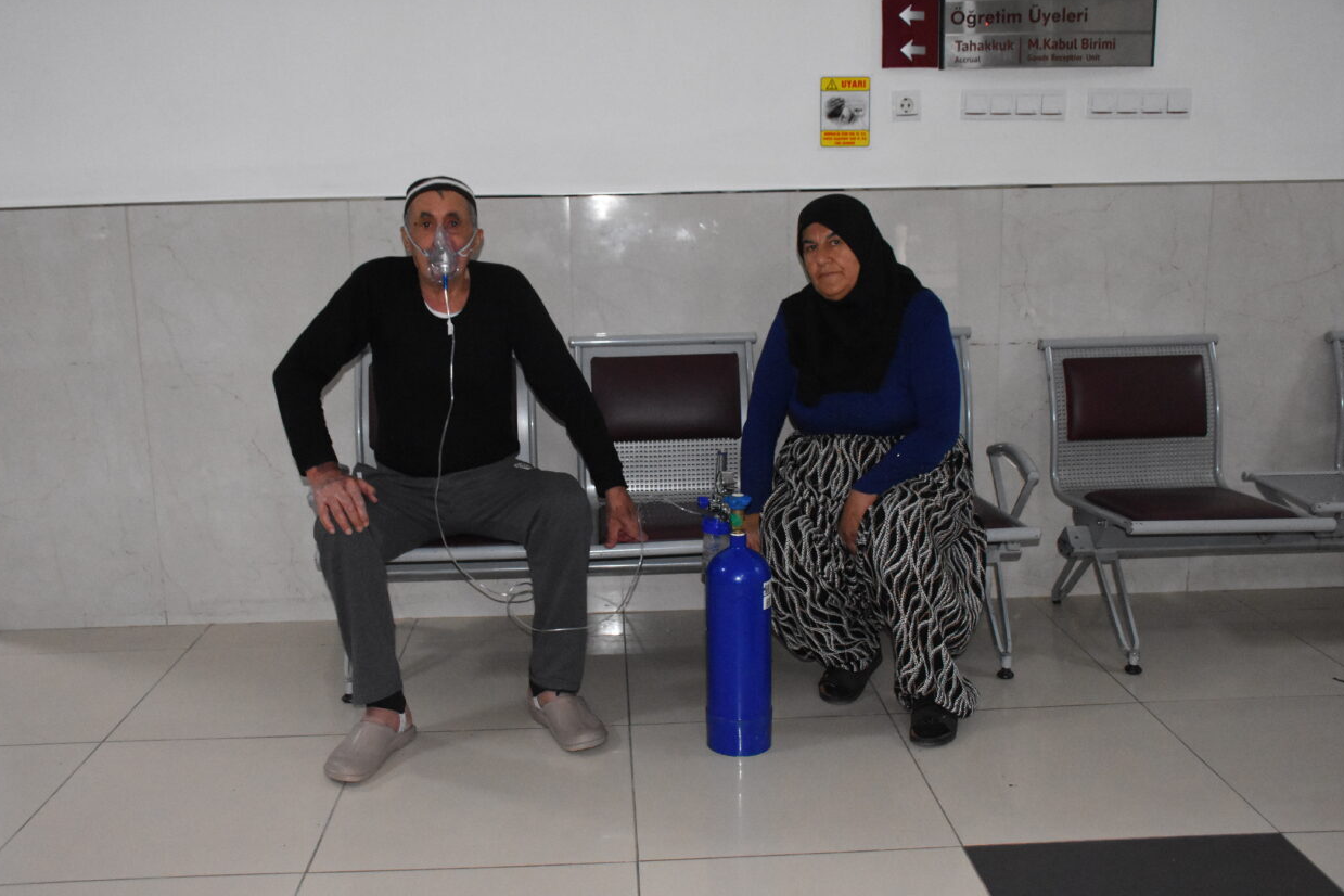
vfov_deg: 42.3
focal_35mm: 31
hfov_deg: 60.3
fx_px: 1157
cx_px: 664
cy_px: 456
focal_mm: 20
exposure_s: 1/250
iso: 5600
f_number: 5
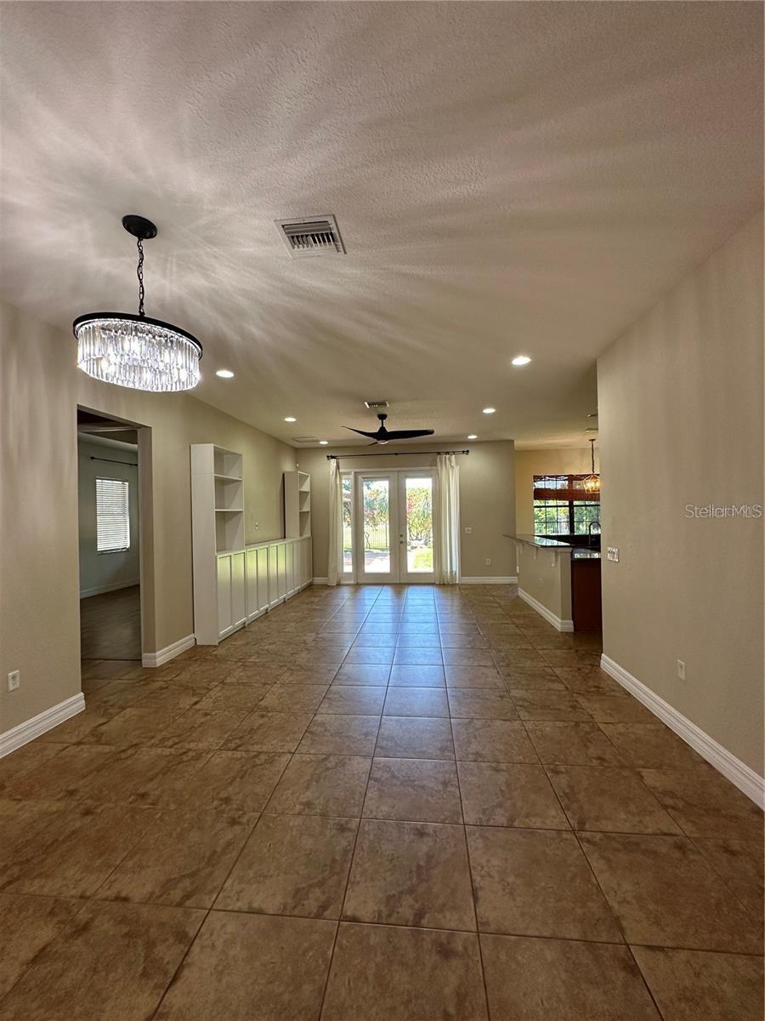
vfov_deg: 102.1
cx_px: 382
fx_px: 413
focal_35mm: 14
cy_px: 510
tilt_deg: +1.7
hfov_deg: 85.7
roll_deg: +1.5
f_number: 2.2
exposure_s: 1/120
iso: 160
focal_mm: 2.22
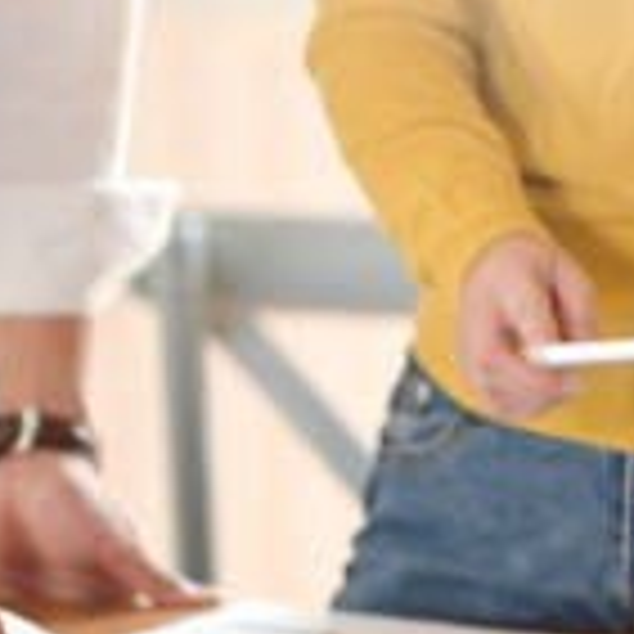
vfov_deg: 5.9
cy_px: 268
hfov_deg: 5.9
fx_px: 6134
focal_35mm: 296
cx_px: 681
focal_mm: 105
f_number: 1.4
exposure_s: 1/500
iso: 160
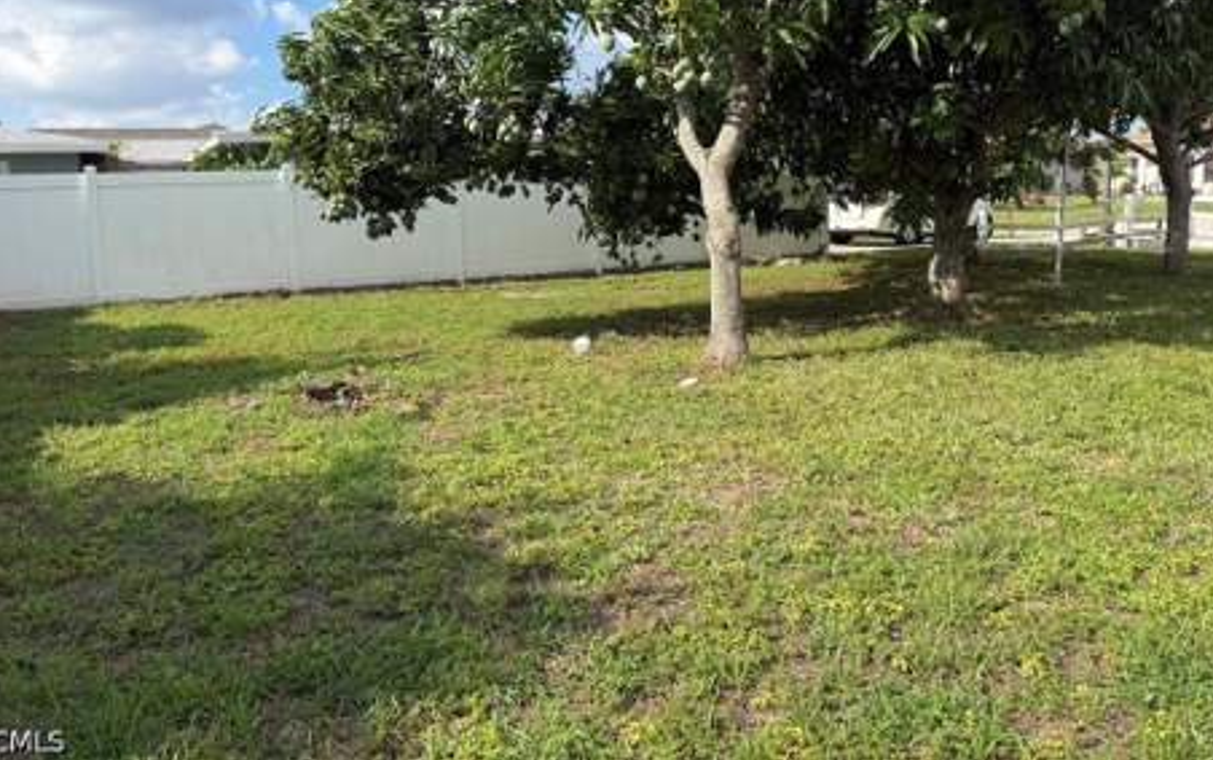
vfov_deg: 45.6
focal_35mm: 27
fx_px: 893
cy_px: 279
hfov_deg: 68.4
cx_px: 590
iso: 80
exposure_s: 1/2907
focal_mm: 6.76
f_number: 1.78
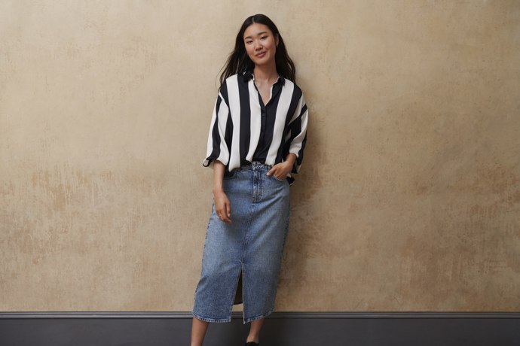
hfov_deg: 58.7
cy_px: 173
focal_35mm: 32
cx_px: 260
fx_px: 462
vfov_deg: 41.1
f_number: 8
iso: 1600
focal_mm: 32
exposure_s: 1/500
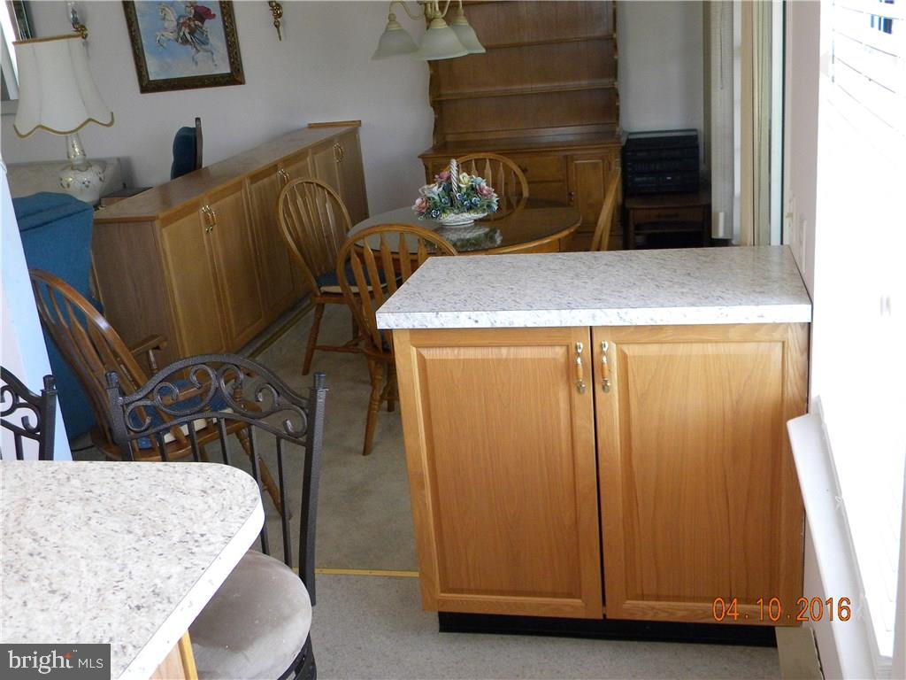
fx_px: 942
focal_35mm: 36
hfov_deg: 51.4
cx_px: 453
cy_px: 340
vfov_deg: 39.7
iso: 392
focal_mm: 6.4
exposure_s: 1/60
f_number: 3.7
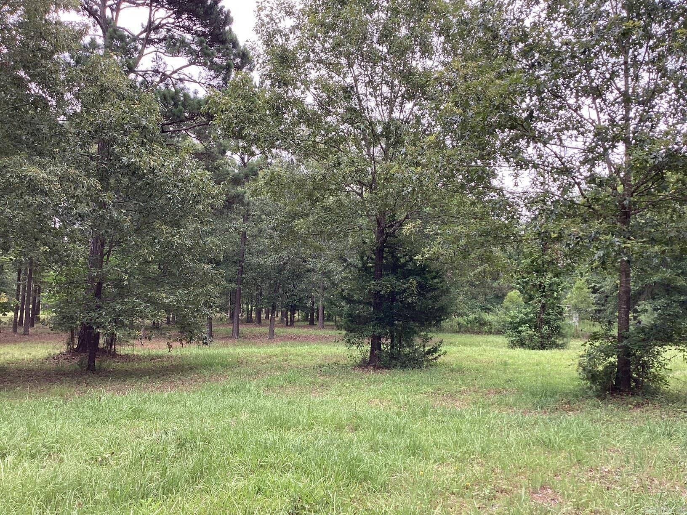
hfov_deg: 58.4
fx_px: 615
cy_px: 258
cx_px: 344
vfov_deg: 45.4
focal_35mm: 31
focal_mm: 3.3
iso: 25
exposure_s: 1/123
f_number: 2.4
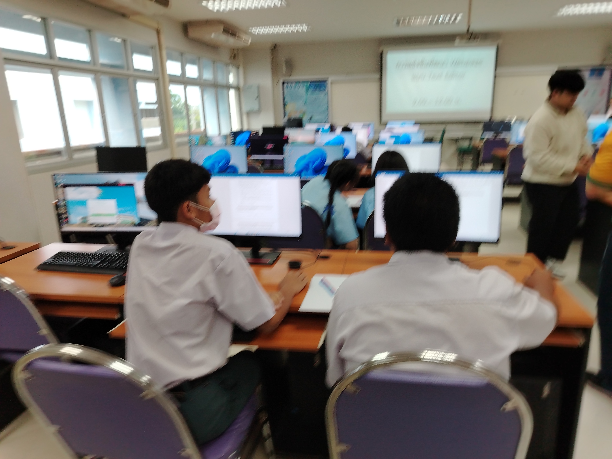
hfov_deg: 71.6
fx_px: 424
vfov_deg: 56.8
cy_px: 230
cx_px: 306
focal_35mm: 24
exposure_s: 1/50
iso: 331
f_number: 1.75
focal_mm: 5.25
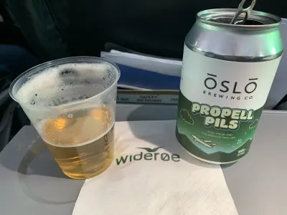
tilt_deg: -32.8
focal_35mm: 26
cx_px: 144
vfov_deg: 53.1
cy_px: 108
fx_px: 216
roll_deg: +2.5
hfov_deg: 67.3
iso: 200
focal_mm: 4.25
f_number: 1.8
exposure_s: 1/60
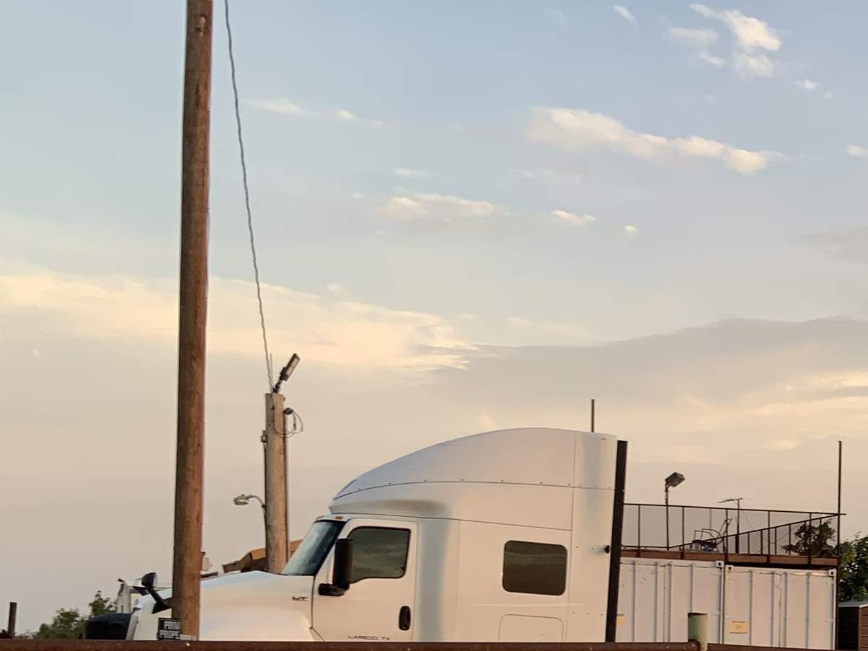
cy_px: 683
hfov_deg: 24.9
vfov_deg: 19.2
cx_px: 895
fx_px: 1856
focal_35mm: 74
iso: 16
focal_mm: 3
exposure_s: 1/185
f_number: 1.8
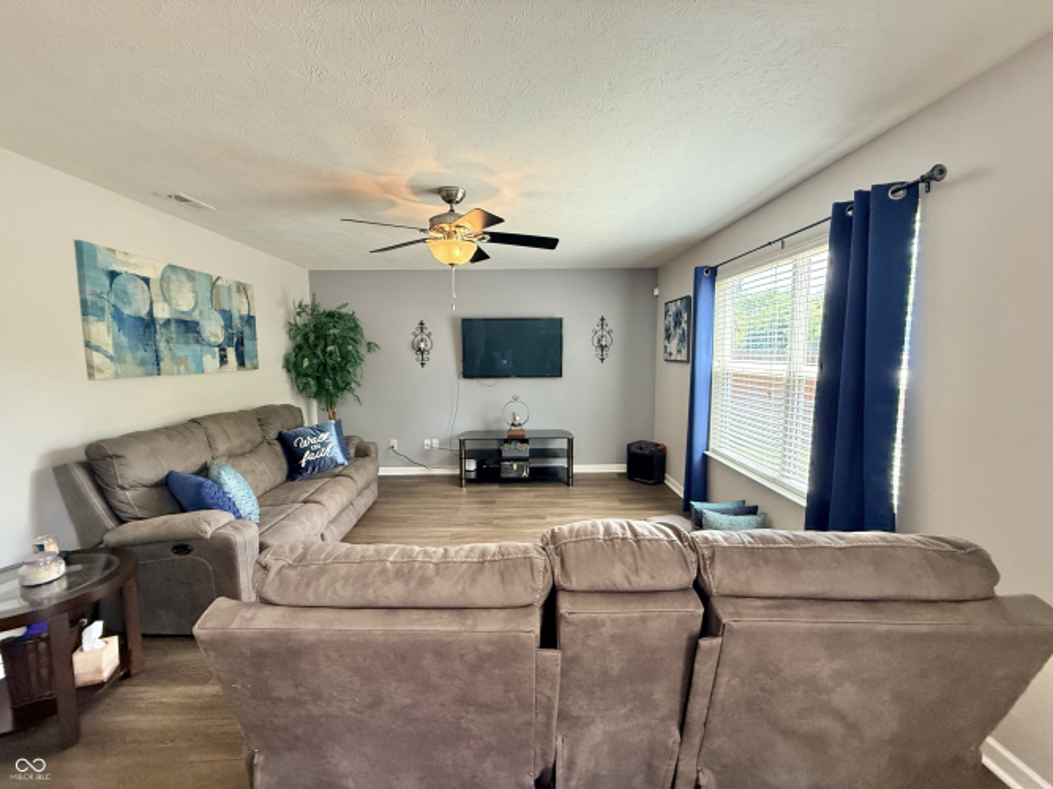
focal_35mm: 14
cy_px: 394
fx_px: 426
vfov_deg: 85.7
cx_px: 526
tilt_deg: -4.4
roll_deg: +1.5
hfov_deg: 102.1
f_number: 2.2
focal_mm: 2.22
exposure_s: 1/120
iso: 400
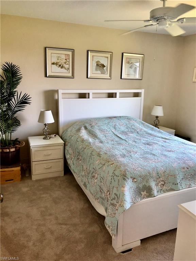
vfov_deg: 63.4
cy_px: 130
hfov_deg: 49.7
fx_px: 211
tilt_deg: -13.5
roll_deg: -1.2
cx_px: 98
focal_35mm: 28
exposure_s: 1/17
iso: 40
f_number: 1.8
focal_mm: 3.99
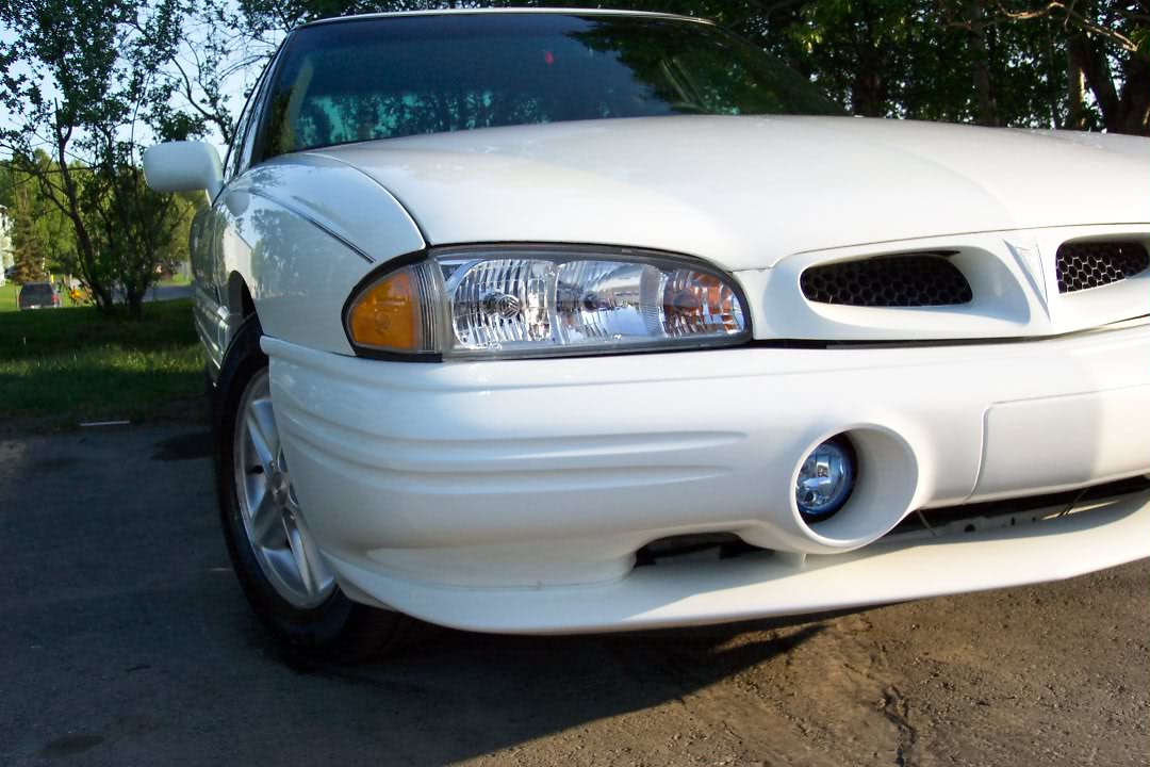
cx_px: 575
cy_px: 384
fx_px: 1214
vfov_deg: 35.1
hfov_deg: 50.7
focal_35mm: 38
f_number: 2.8
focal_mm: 8
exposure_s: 1/700
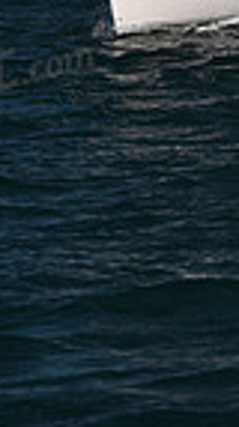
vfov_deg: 7.0
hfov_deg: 4.1
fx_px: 3371
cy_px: -400
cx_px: 249
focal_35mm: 298
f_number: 7.1
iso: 250
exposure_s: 1/800
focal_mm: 70
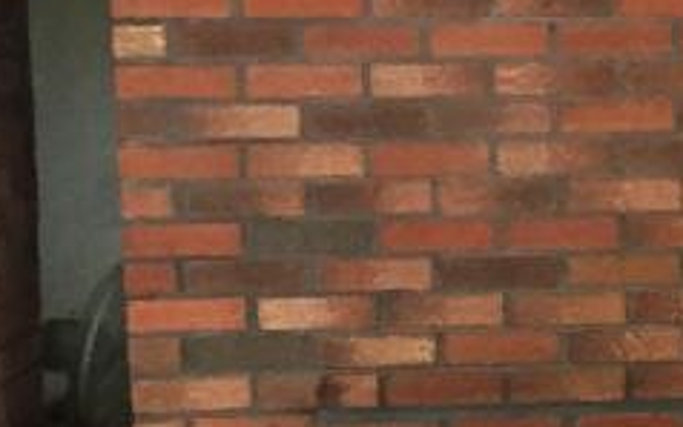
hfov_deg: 15.4
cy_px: 201
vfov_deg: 9.9
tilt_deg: -4.6
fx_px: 2458
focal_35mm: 132
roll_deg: -0.2
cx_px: 763
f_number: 2.2
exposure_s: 1/30
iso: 250
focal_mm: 4.15
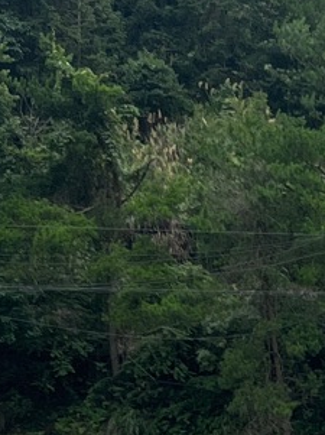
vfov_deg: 11.0
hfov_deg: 8.1
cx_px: 657
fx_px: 2170
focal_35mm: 173
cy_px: 639
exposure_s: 1/816
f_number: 1.6
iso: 50
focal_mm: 5.1
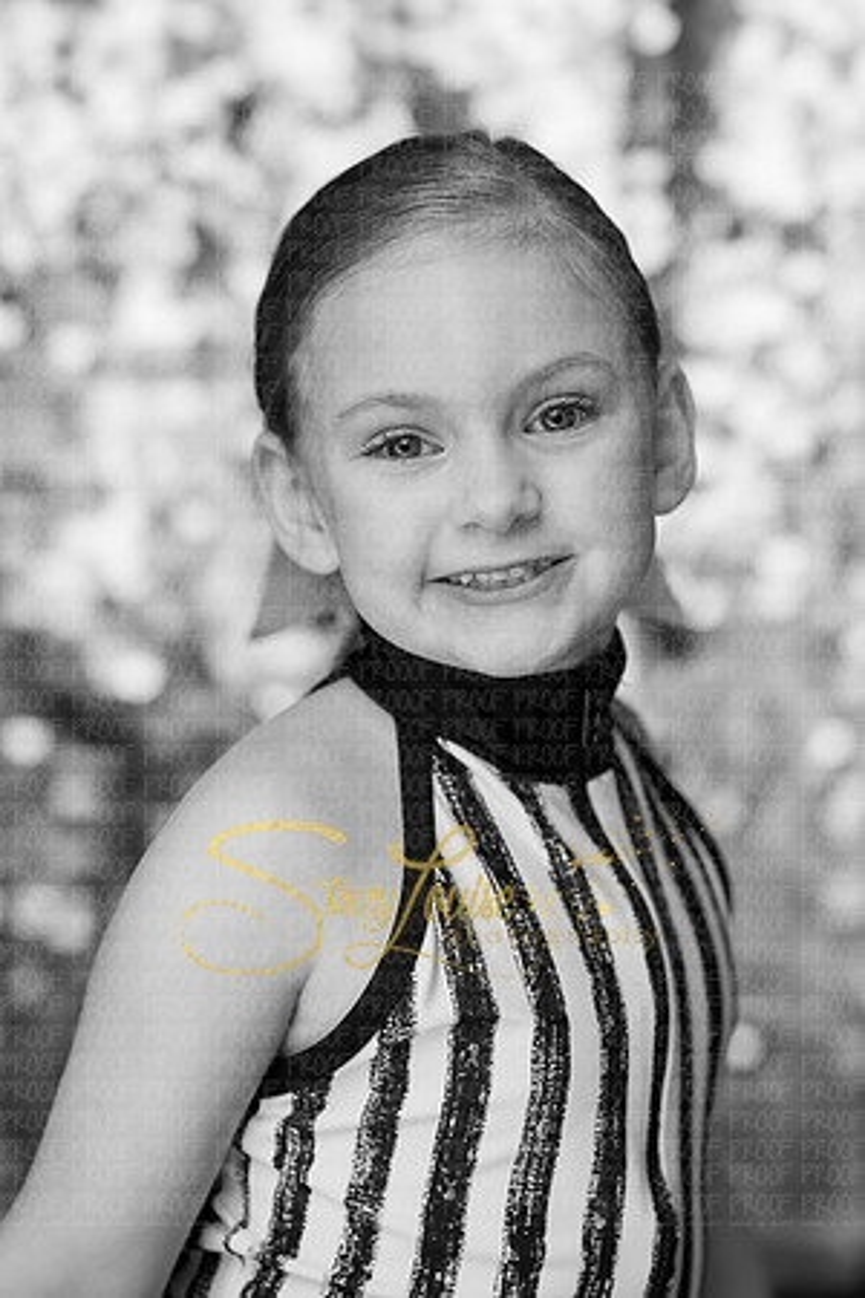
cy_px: 649
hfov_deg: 16.1
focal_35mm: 85
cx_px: 432
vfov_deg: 23.9
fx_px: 3063
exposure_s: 1/800
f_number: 2.8
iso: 1250
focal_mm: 85
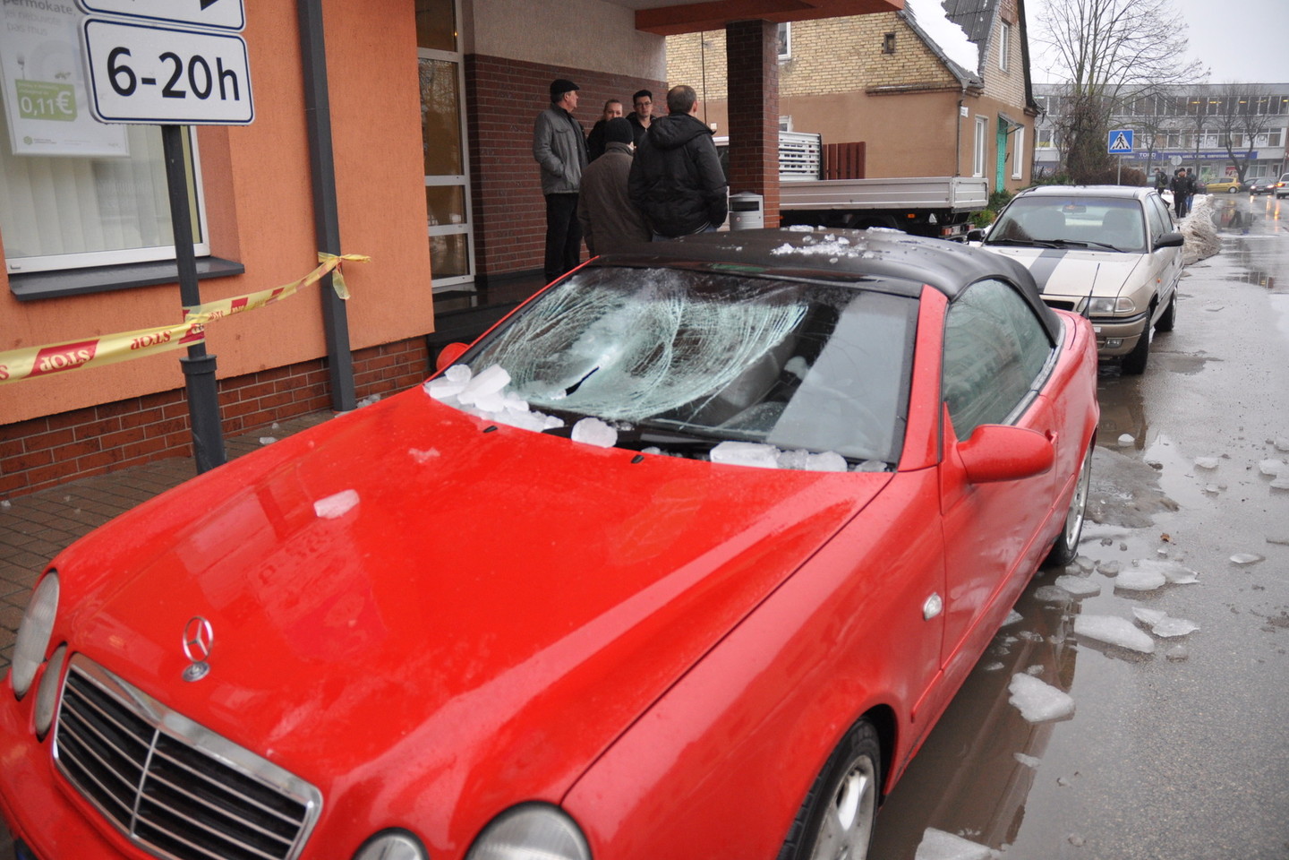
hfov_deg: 67.4
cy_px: 430
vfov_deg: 47.9
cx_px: 644
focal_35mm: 27
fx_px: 967
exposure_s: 1/200
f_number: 3.5
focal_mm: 18
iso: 800
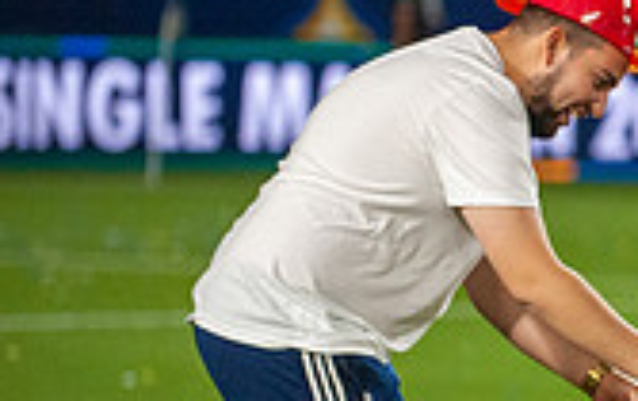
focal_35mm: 494
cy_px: 344
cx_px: 1074
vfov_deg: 2.7
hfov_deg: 4.2
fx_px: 8604
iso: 3200
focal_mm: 140
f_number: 2.8
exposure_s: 1/2500
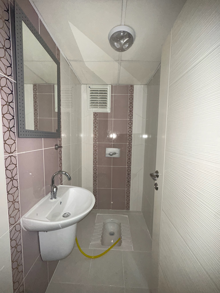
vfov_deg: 102.1
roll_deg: -2.1
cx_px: 110
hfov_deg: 85.7
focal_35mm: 14
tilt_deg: -3.6
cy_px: 146
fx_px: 119
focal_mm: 2.22
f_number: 2.2
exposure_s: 1/34
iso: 640
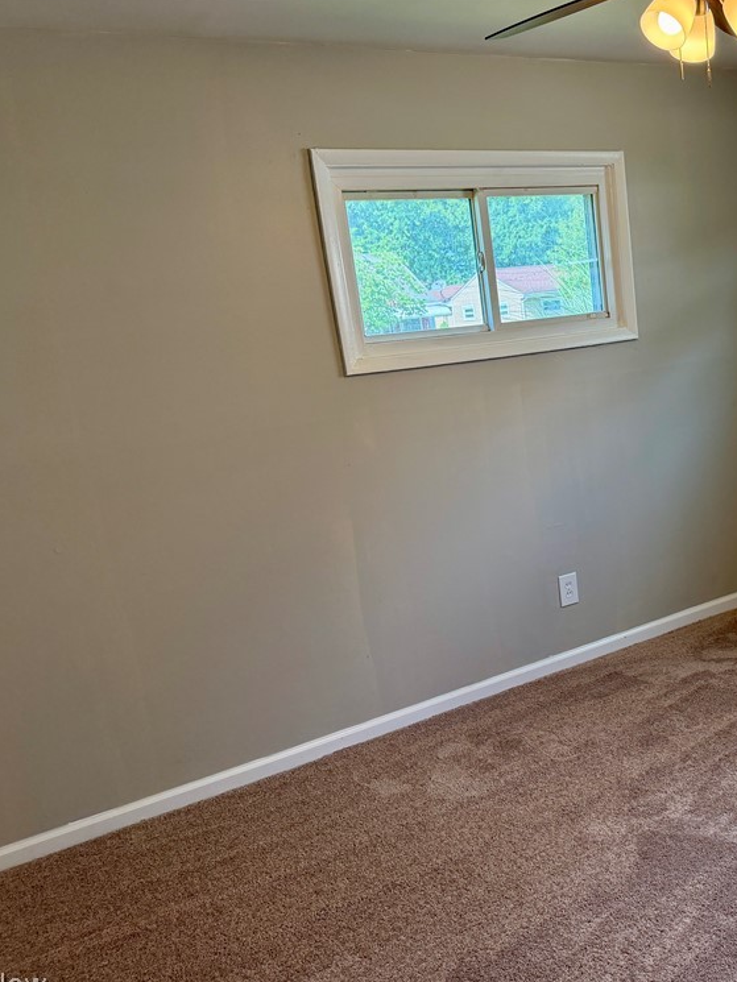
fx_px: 937
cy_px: 500
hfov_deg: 41.2
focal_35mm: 33
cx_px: 585
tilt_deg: -12.4
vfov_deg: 55.3
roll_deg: +6.4
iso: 160
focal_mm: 6.76
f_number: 1.78
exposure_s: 1/226
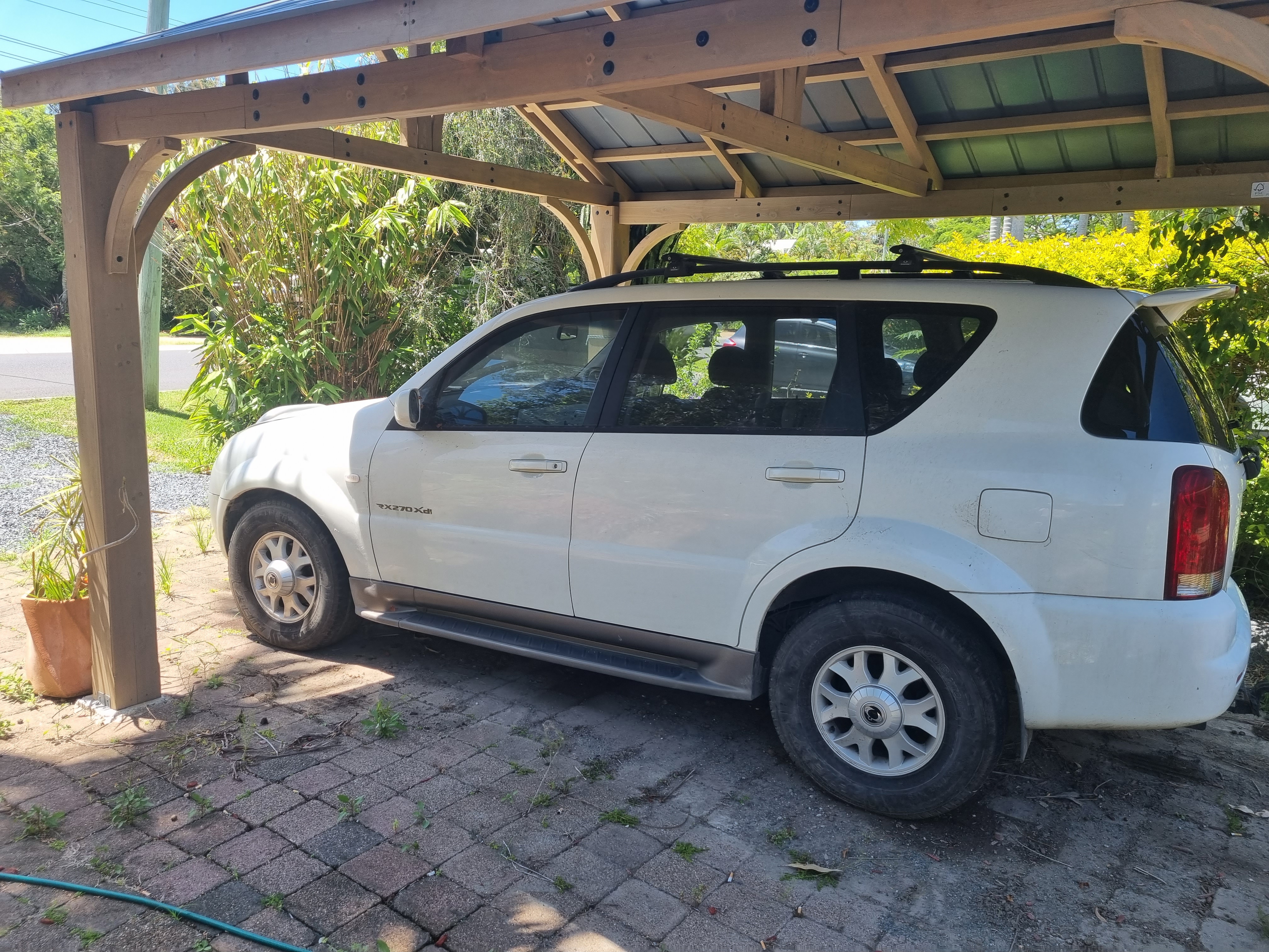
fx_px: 953
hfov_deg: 67.3
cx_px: 634
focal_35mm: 26
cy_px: 476
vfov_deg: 53.1
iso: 50
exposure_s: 1/808
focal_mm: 5.4
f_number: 1.8
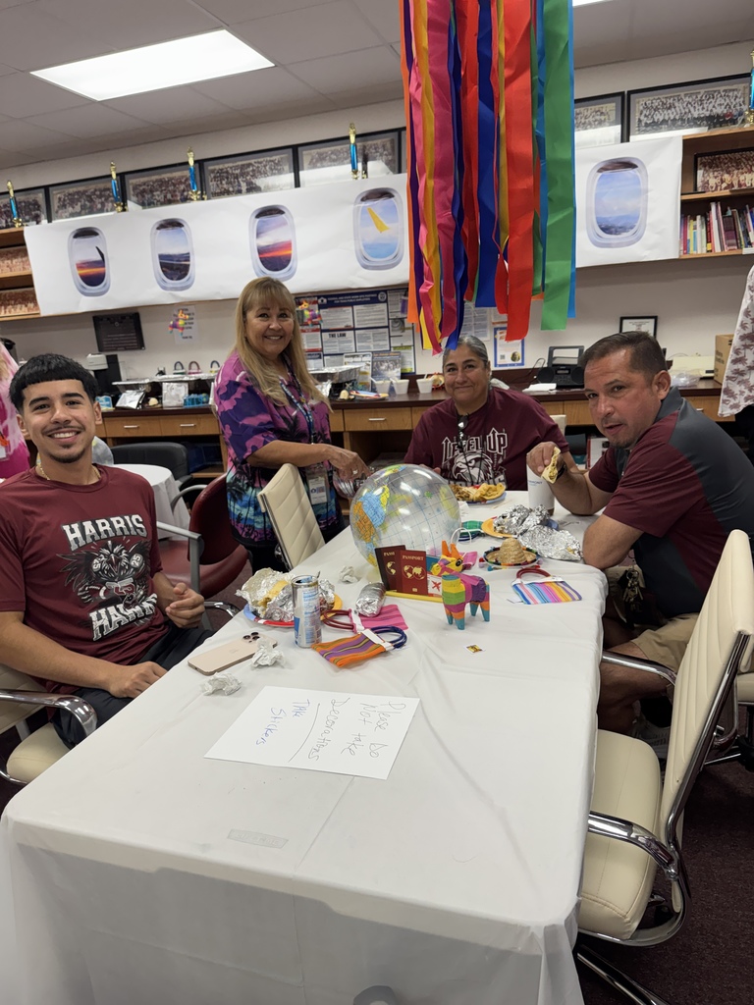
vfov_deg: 71.6
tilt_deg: -13.6
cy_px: 502
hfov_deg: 56.8
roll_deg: +4.3
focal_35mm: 24
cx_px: 377
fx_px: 697
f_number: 1.78
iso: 200
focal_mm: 6.76
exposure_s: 1/120
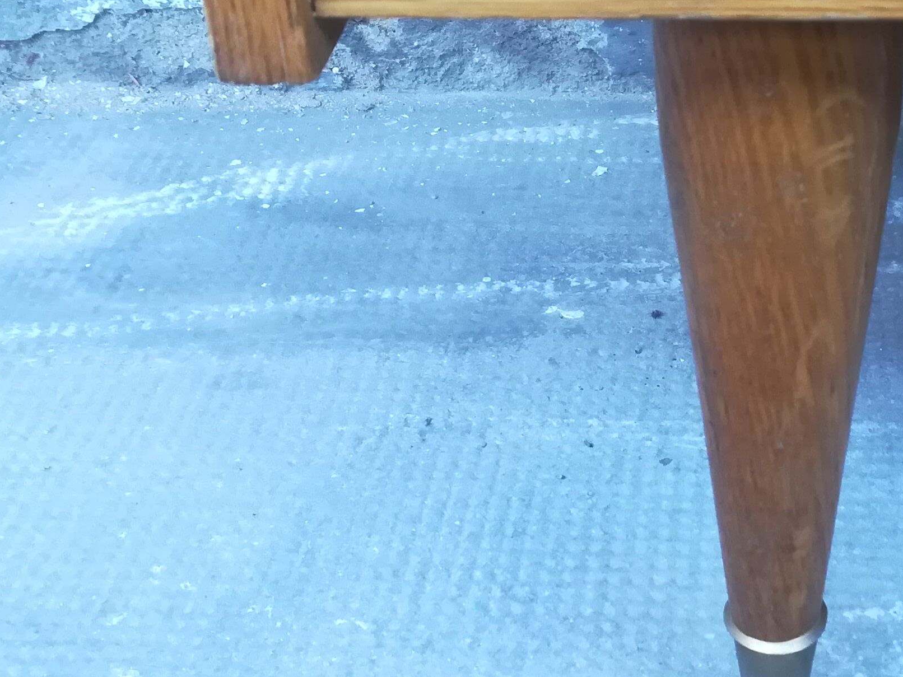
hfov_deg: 29.7
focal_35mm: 64
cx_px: 687
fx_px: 1670
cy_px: 255
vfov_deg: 22.9
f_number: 2.2
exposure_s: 1/33.3
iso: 250
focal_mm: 3.83
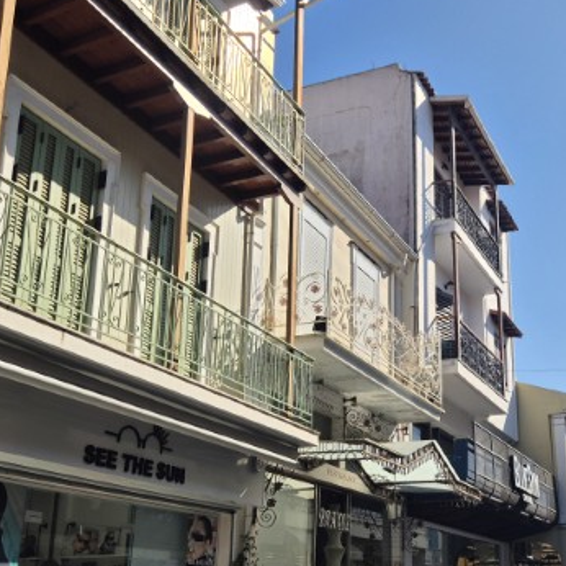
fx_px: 869
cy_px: 335
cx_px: 388
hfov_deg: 35.6
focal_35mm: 47
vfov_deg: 35.9
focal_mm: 5.4
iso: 25
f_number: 1.8
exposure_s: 1/2432
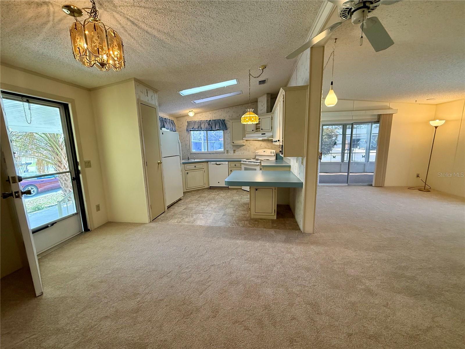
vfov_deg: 85.7
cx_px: 232
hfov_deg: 102.1
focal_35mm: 14
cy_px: 174
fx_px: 188
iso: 200
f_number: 2.2
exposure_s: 1/120
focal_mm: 2.22
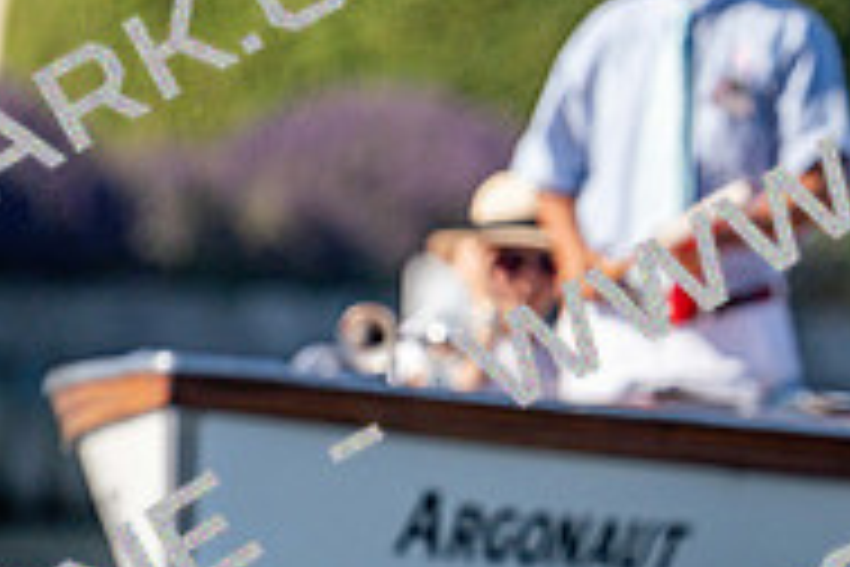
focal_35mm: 1466
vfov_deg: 0.9
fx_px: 34611
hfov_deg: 1.4
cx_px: 1012
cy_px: 421
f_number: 6.3
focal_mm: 478
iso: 320
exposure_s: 1/1600
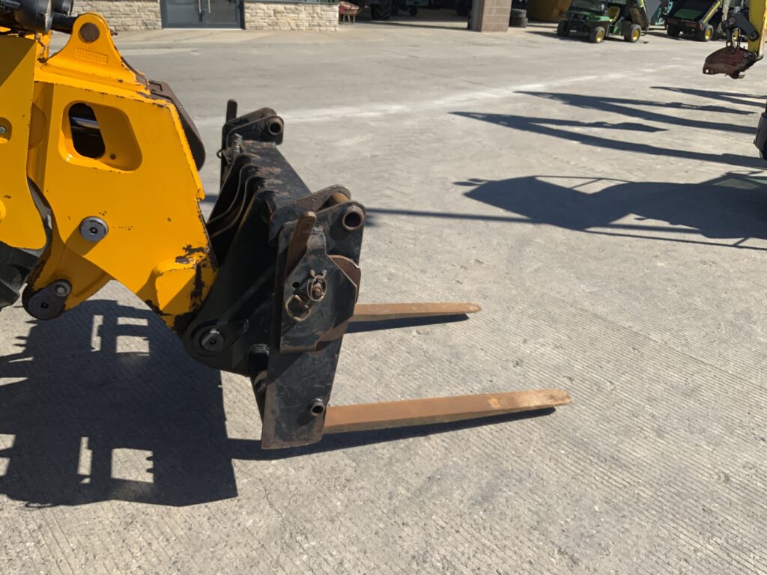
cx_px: 384
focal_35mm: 29
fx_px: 643
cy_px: 288
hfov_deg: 61.7
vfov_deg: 48.2
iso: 16
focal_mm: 3
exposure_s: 1/1730
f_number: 1.8
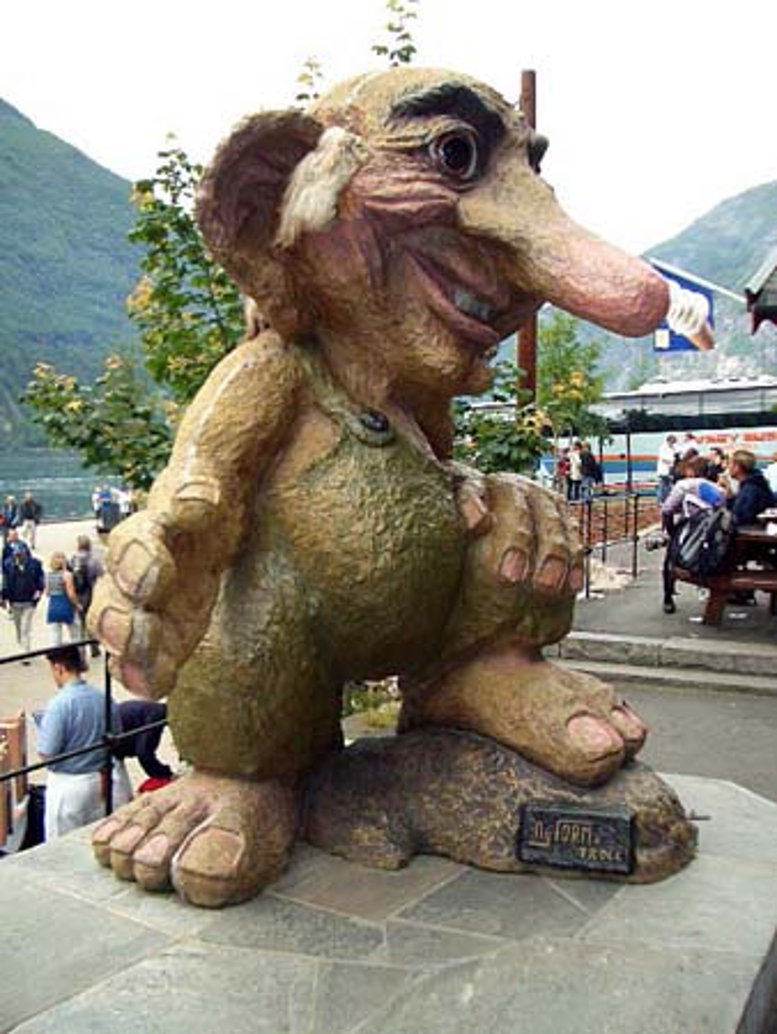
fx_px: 1047
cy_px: 517
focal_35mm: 35
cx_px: 388
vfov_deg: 52.6
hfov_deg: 40.7
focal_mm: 5.8
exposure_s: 1/800
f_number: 2.6
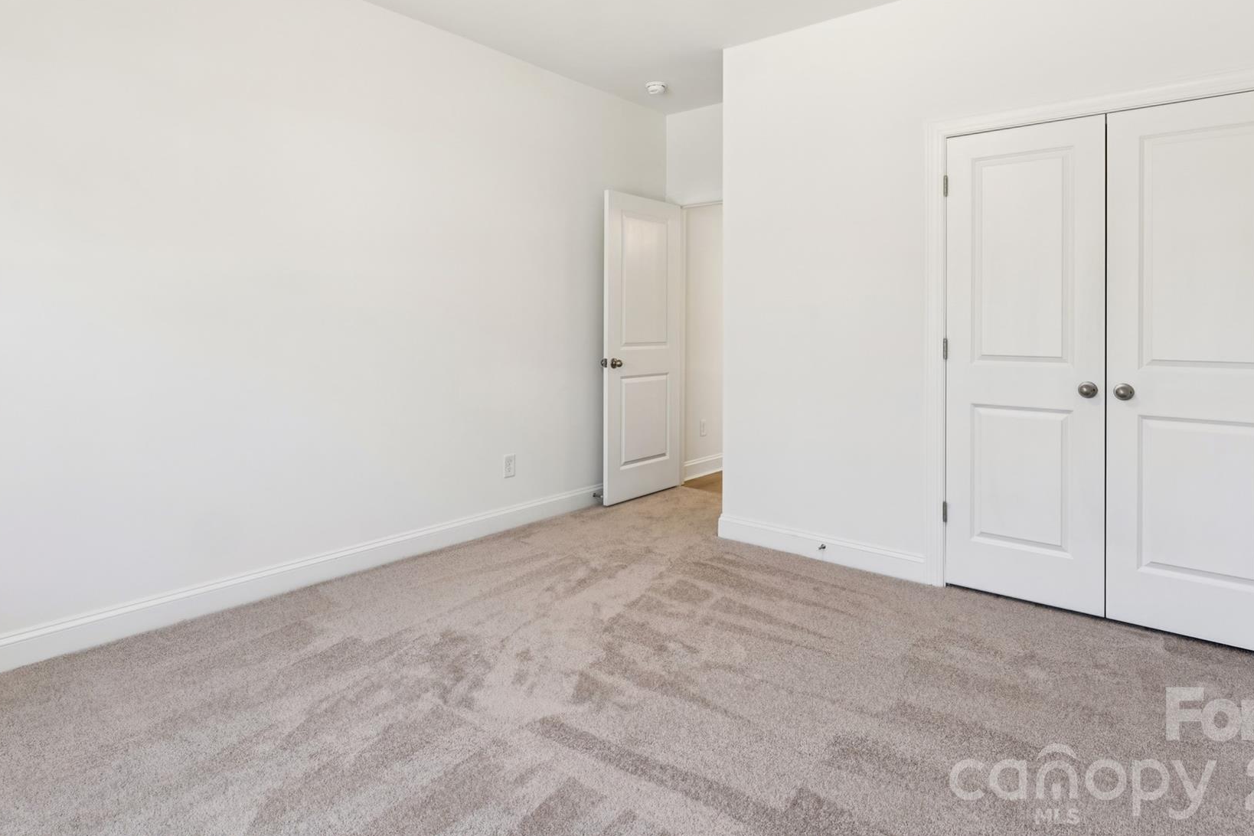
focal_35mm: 20
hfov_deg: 82.6
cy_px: 315
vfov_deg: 59.9
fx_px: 714
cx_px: 626
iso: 100
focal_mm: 16.4
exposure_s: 1/6
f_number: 11
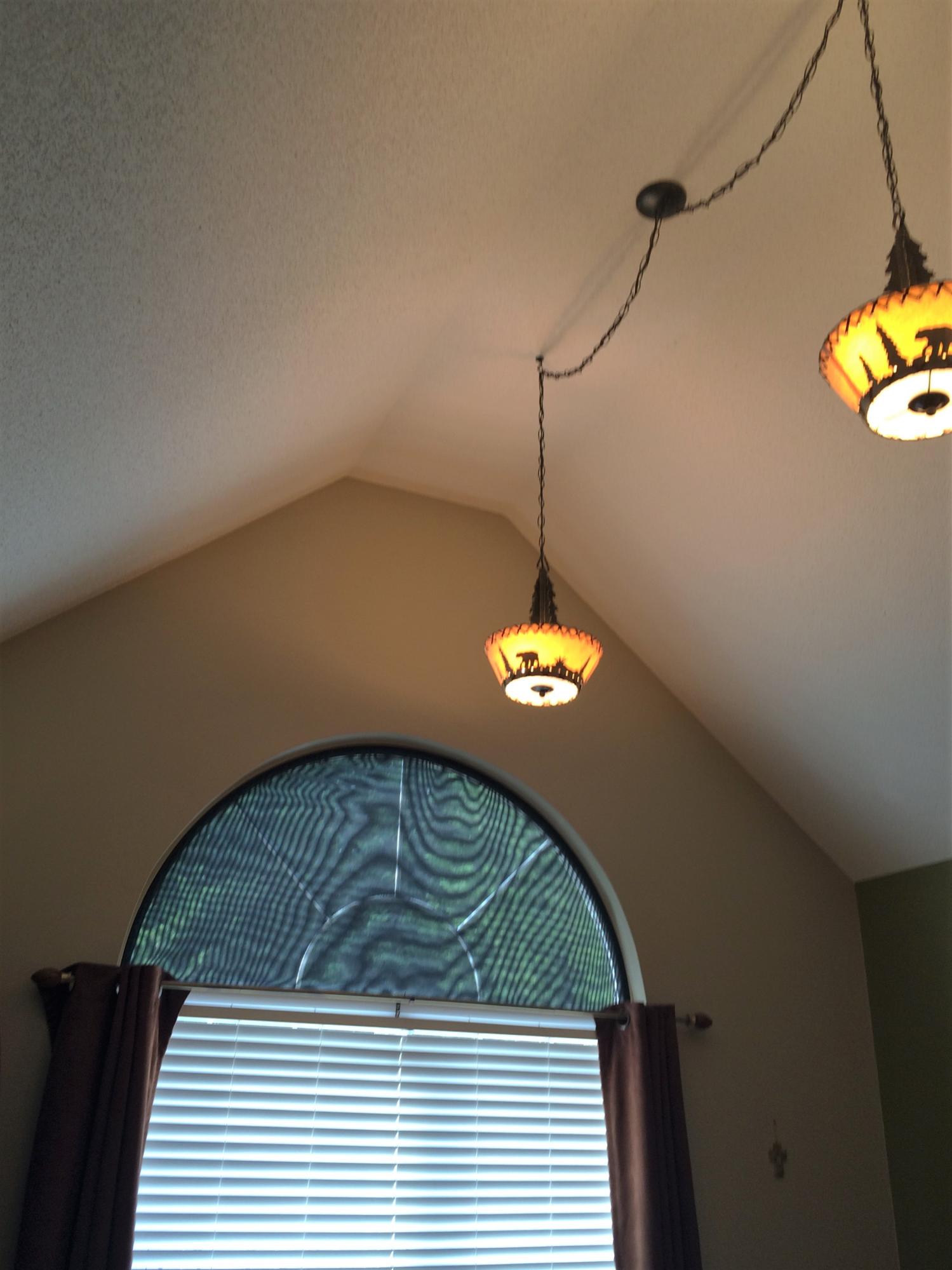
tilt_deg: +26.6
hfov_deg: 48.2
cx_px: 476
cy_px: 635
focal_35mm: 29
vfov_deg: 61.7
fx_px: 1064
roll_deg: +0.1
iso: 32
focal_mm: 4.15
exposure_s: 1/30
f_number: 2.2
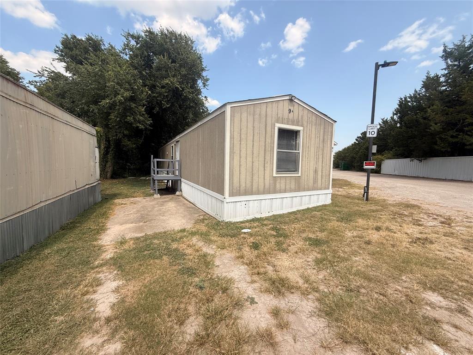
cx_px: 236
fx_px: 191
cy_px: 178
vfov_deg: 85.7
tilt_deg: -6.2
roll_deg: -1.6
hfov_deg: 102.1
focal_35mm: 14
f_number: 2.2
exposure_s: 1/1901
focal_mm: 2.22
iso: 50
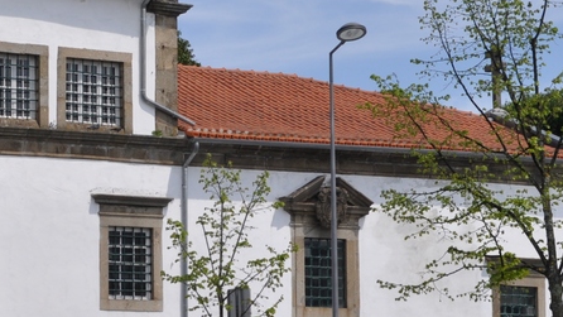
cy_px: 215
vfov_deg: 7.2
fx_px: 2523
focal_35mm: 169
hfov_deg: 12.7
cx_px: 145
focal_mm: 40
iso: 200
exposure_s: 1/400
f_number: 10
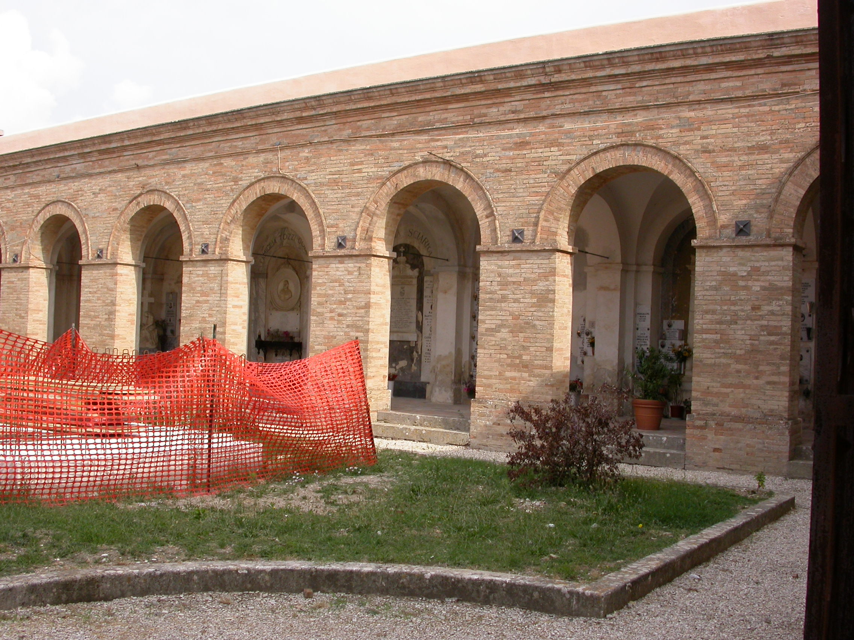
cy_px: 320
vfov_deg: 37.7
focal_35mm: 38
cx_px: 427
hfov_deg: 49.0
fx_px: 937
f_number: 6
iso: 100
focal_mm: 7.85
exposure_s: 1/238
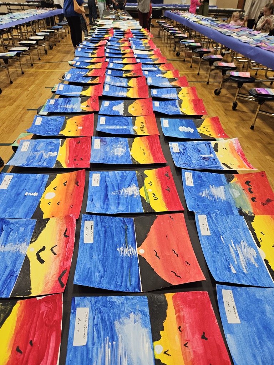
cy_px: 182
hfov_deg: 58.9
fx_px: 243
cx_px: 137
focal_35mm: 23
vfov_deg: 73.9
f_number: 1.8
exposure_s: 1/120
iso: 160
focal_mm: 5.4
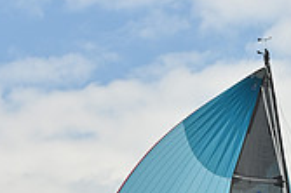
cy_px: 499
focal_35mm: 243
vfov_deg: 5.4
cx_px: 274
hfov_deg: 8.4
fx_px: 1962
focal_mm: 70
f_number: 9
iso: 320
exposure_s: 1/1600
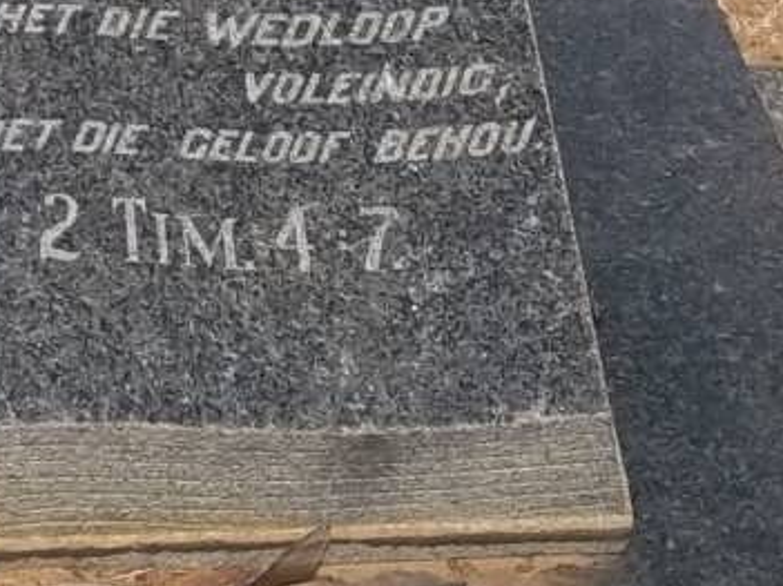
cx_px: -228
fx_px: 3867
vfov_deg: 8.6
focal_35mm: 171
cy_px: 40
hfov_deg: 11.3
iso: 80
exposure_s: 1/320
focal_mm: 8.8
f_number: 7
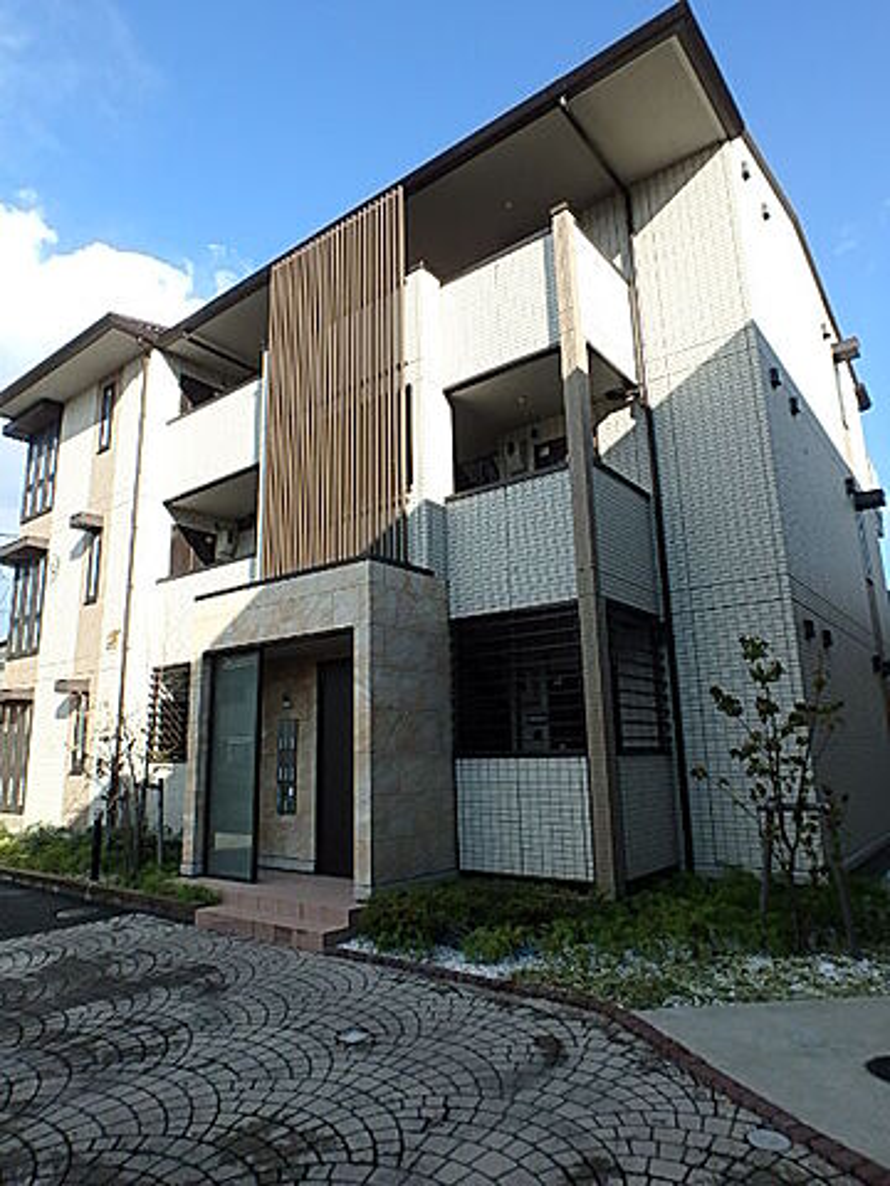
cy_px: 593
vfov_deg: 79.0
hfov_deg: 63.4
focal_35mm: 21
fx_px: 720
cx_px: 445
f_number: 3.5
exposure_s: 1/500
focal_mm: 3.7
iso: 125
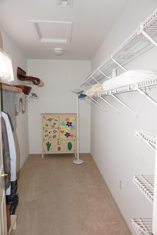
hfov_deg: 53.1
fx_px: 157
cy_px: 118
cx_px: 78
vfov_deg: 73.7
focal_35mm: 24
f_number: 4
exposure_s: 1/160
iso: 640
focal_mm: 16
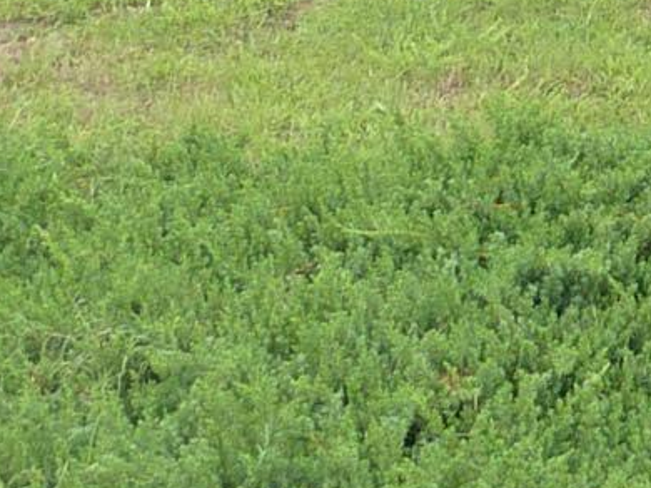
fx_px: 3458
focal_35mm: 184
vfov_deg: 7.5
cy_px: -694
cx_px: 1088
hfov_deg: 10.3
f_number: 3.3
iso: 80
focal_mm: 4.1
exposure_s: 1/250
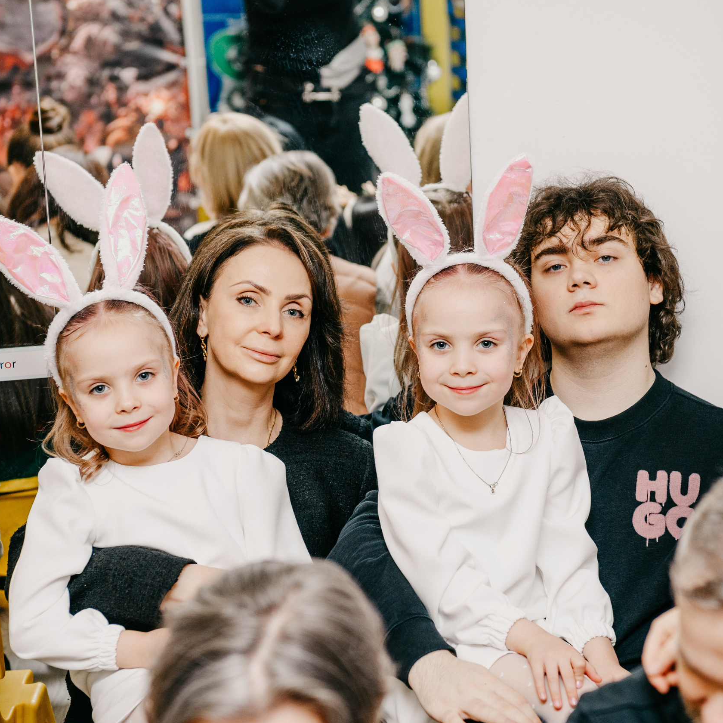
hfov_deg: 16.6
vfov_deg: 16.6
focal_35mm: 105
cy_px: 334
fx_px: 2481
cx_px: 410
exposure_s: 1/160
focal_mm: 70
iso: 250
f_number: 4
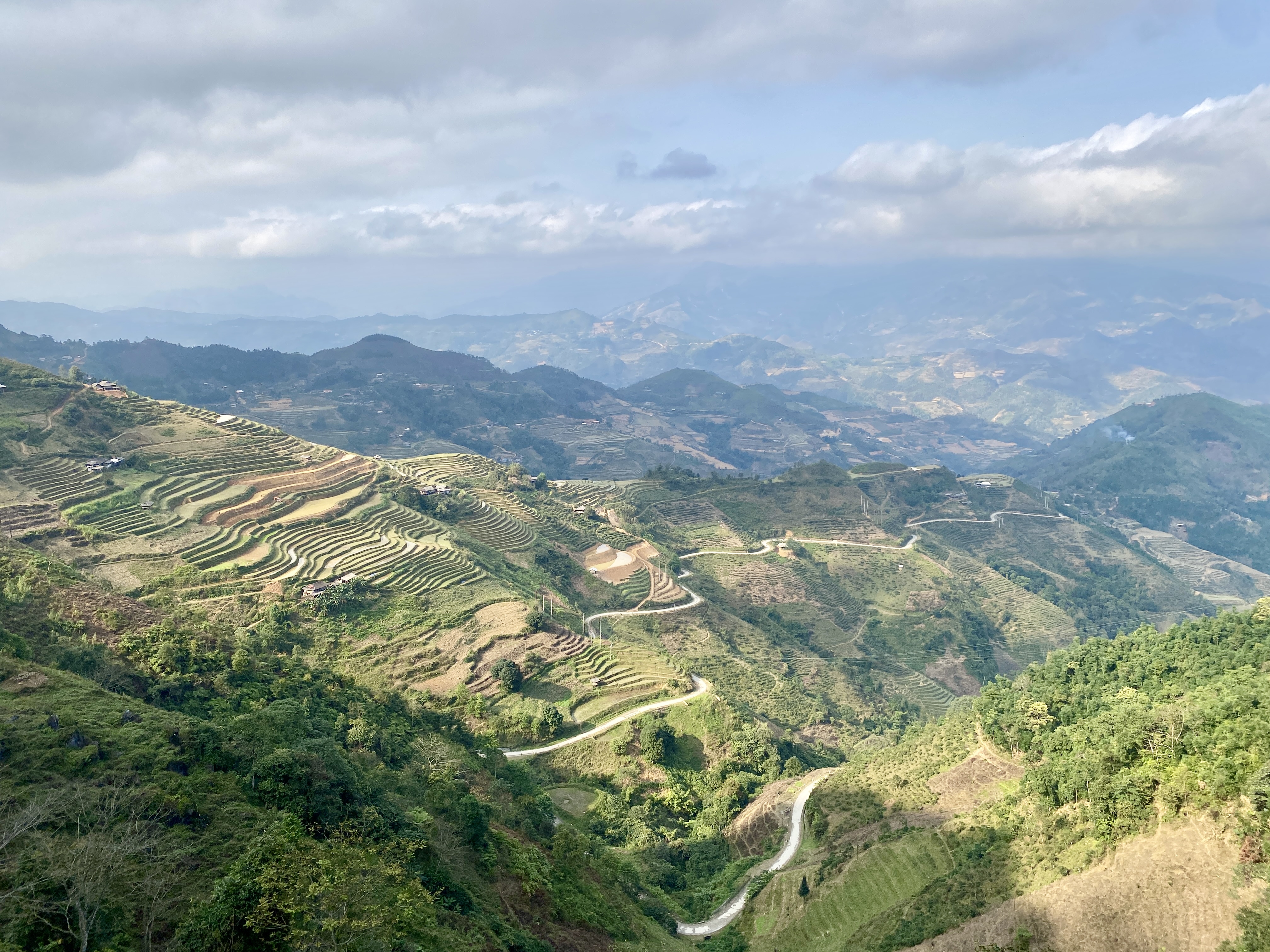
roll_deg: +1.4
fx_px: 954
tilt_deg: -11.3
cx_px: 635
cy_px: 476
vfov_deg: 53.1
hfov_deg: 67.3
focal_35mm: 26
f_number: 1.8
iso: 32
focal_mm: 4.25
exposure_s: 1/1996
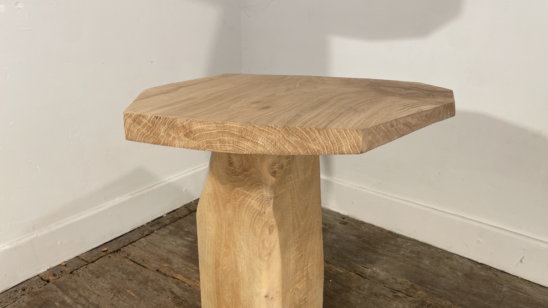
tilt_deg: -22.7
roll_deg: -2.5
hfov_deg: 66.1
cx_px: 276
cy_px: 189
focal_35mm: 29
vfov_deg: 40.0
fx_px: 421
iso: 50
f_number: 1.6
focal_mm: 4.2
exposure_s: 1/121
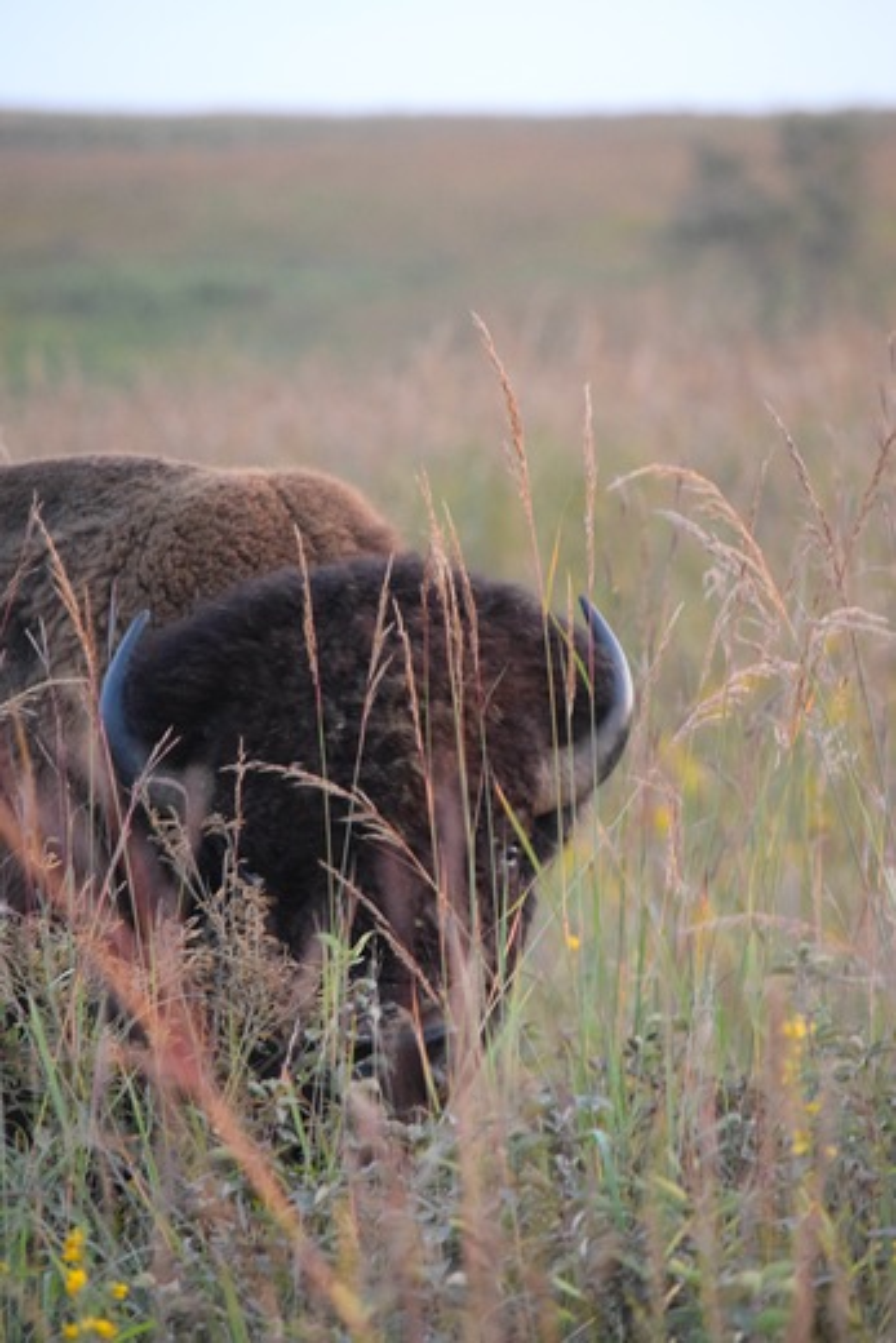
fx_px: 11751
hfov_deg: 4.4
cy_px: 672
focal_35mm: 315
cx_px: 448
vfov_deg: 6.5
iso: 3200
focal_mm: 210
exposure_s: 1/25
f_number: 5.3
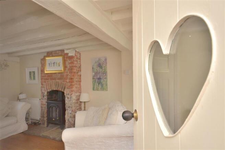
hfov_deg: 85.4
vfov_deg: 63.2
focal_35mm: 20
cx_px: 112
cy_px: 75
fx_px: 122
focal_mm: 13
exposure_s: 1/8
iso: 500
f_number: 7.1
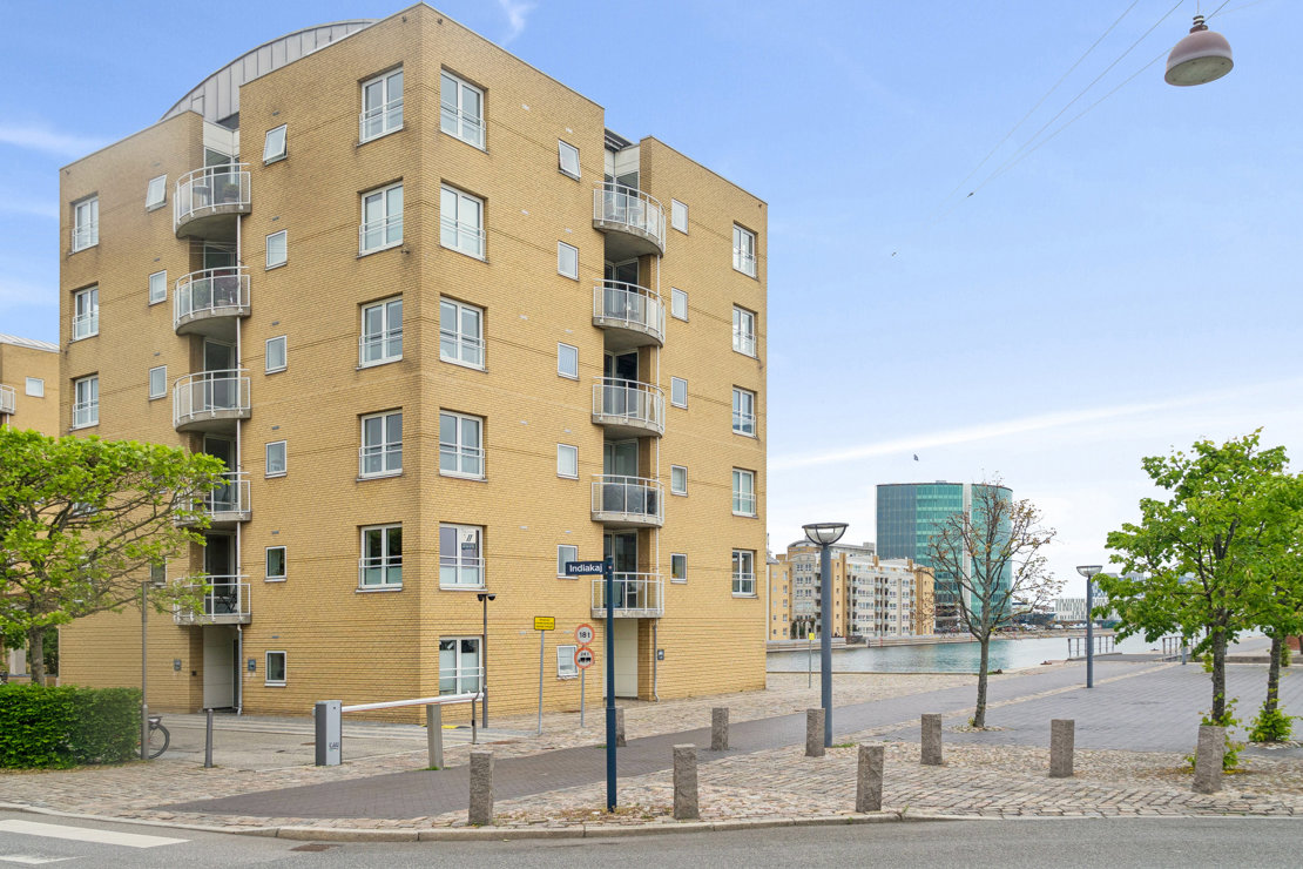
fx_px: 1086
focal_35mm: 30
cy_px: 434
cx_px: 652
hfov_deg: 61.9
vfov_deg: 43.6
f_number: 5.6
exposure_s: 1/640
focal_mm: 20
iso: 200
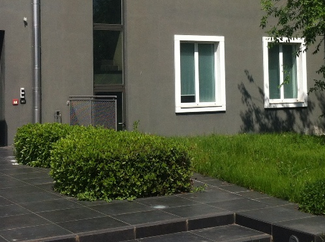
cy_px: 47
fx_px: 675
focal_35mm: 72
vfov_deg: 20.2
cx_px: 157
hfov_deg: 27.1
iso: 80
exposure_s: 1/1676
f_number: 2.8
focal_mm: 3.85
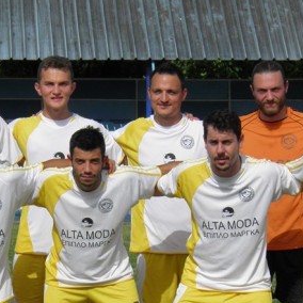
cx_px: 94
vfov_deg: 6.0
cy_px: 211
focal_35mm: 290
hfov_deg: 6.0
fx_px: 2872
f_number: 5.7
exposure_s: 1/640
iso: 50
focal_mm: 25.4
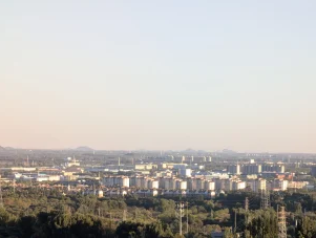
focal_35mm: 146
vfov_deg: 10.2
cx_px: 198
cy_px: 148
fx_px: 1335
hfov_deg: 13.5
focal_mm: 17.91
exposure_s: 1/224
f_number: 2.8
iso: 48
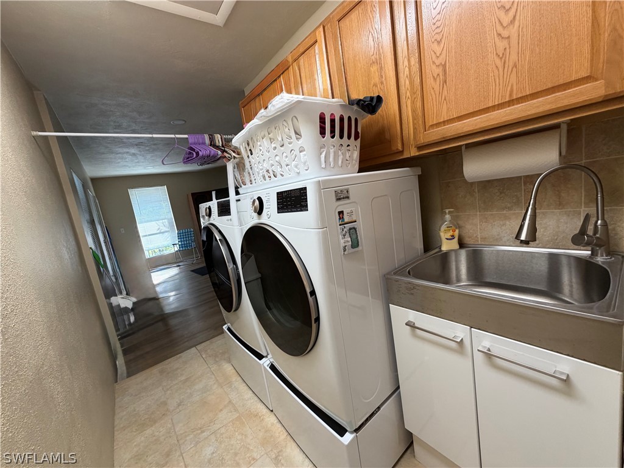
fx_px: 252
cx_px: 312
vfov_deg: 85.7
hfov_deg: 102.1
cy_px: 234
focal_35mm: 14
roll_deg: +8.9
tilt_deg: -10.0
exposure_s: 1/60
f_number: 2.2
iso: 200
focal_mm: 2.22
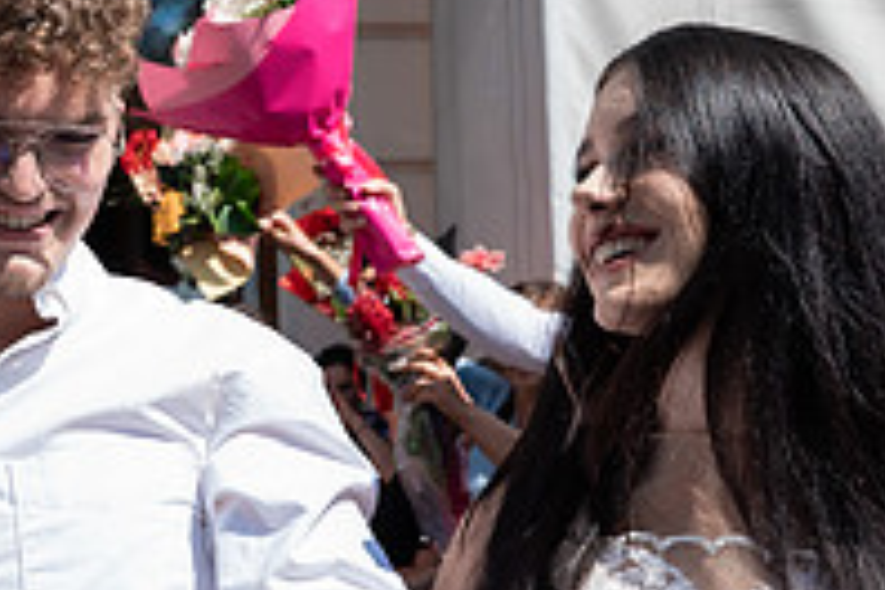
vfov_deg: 16.6
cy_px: 255
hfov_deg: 23.8
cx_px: 18
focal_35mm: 82
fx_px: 2016
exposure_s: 1/1000
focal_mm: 28
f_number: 5
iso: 200
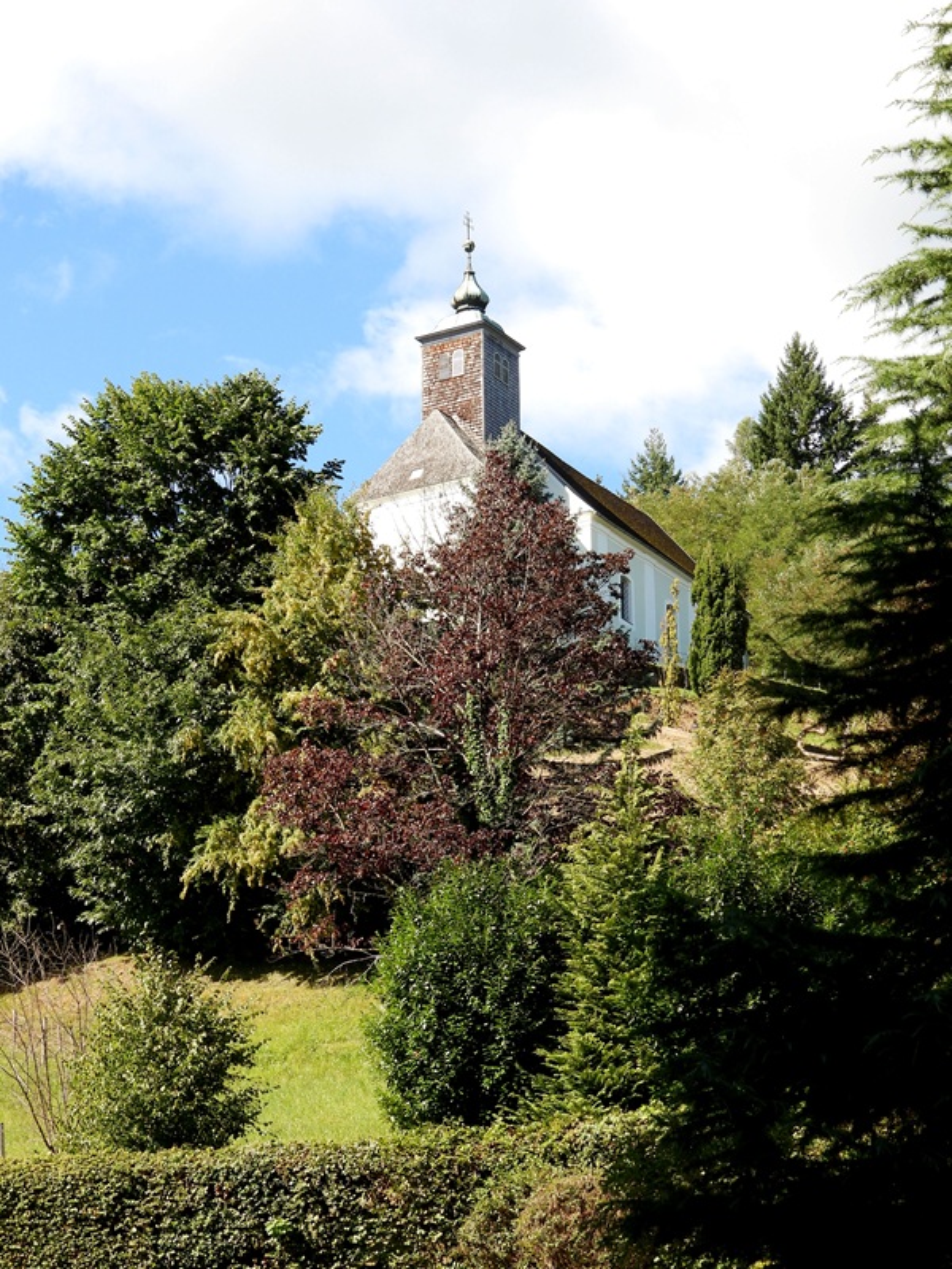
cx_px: 476
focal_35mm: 85
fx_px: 3117
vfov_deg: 23.0
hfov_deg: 17.4
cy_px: 634
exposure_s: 1/320
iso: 100
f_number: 4
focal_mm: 15.2
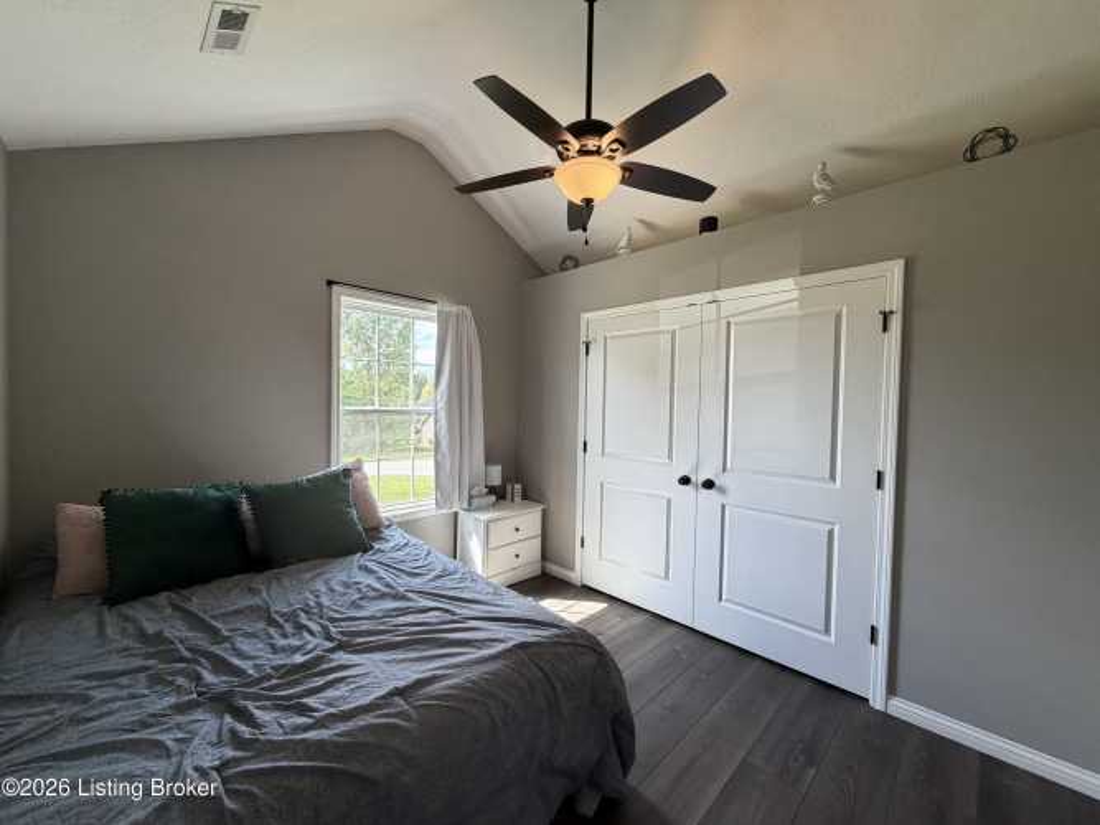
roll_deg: -0.8
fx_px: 445
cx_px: 550
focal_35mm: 14
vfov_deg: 85.7
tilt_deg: -1.4
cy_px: 412
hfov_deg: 102.1
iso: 160
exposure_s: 1/120
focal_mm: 2.22
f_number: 2.2
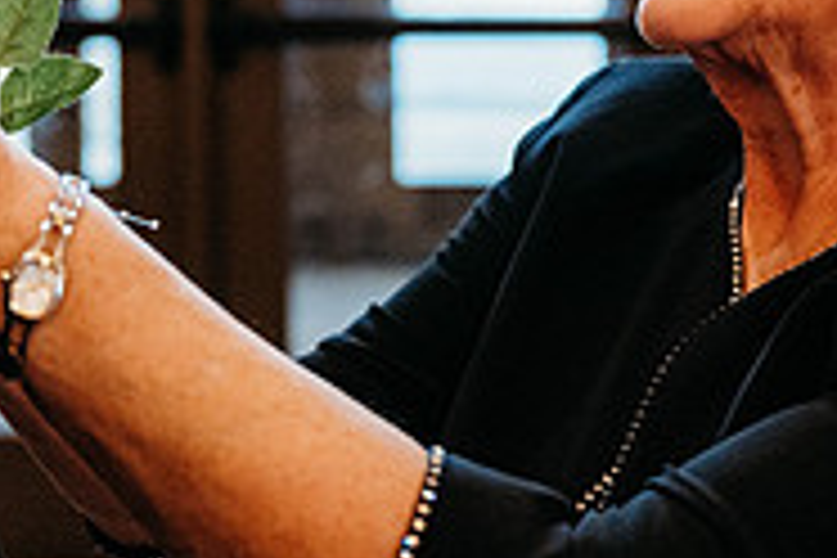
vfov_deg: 13.3
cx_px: 500
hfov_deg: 20.4
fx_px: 2325
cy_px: -101
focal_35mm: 100
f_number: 2.8
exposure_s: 1/200
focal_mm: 32
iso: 1250
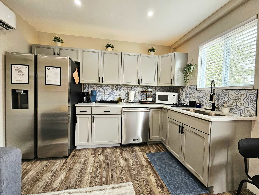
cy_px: 98
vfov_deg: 89.9
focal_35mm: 13
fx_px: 97
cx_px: 130
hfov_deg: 106.2
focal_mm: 2.2
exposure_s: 1/60.2
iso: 80
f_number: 2.2
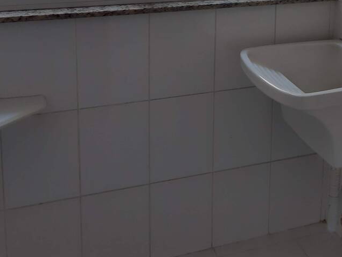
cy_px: -30
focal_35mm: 59
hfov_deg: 31.7
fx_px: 583
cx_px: 284
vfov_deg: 23.2
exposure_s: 1/605
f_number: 1.7
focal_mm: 4.75
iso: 50
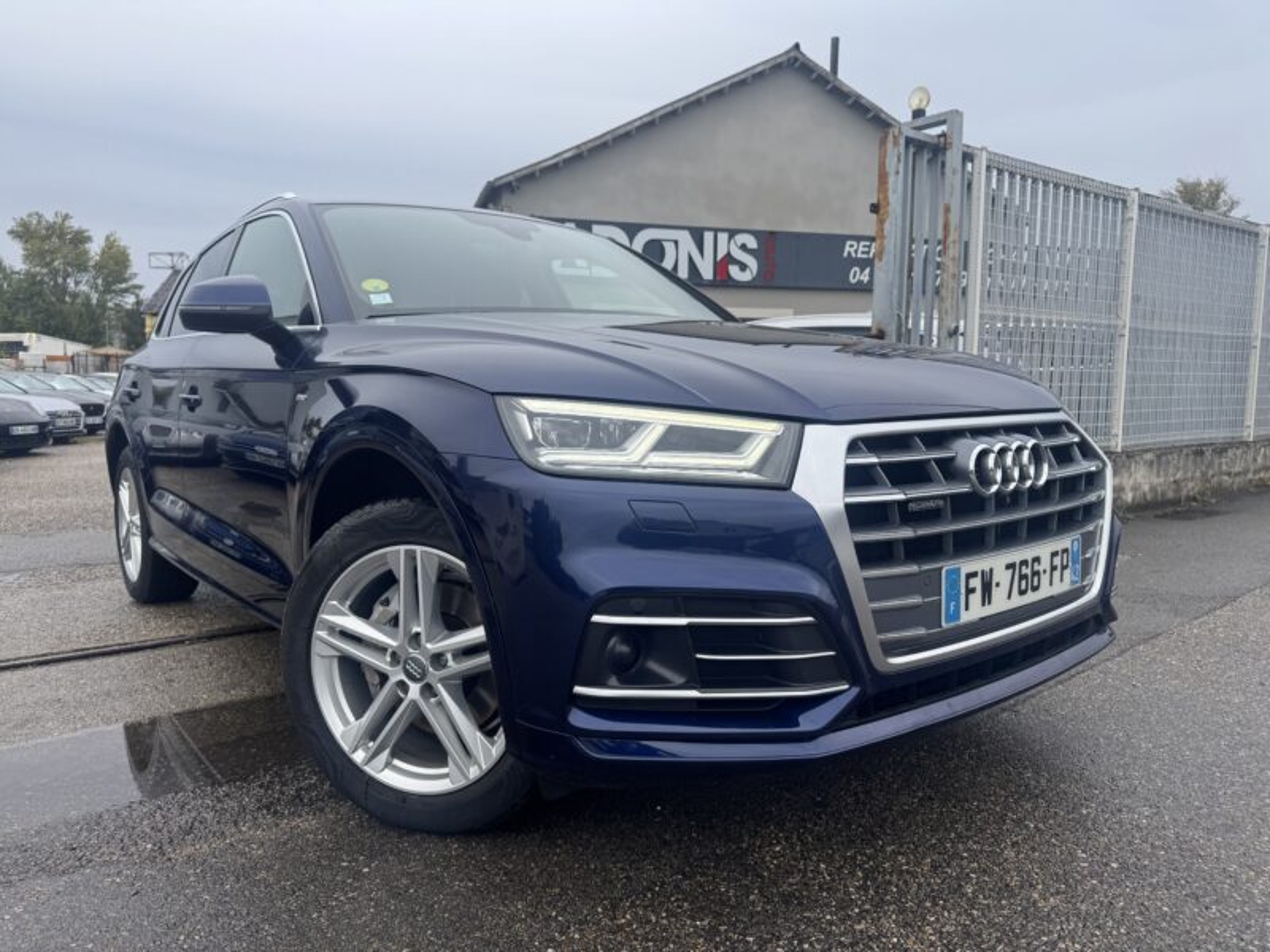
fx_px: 881
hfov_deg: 71.6
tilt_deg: -6.2
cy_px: 476
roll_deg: -0.6
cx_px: 635
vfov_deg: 56.8
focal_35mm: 24
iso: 80
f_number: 1.78
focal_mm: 6.76
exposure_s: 1/1261
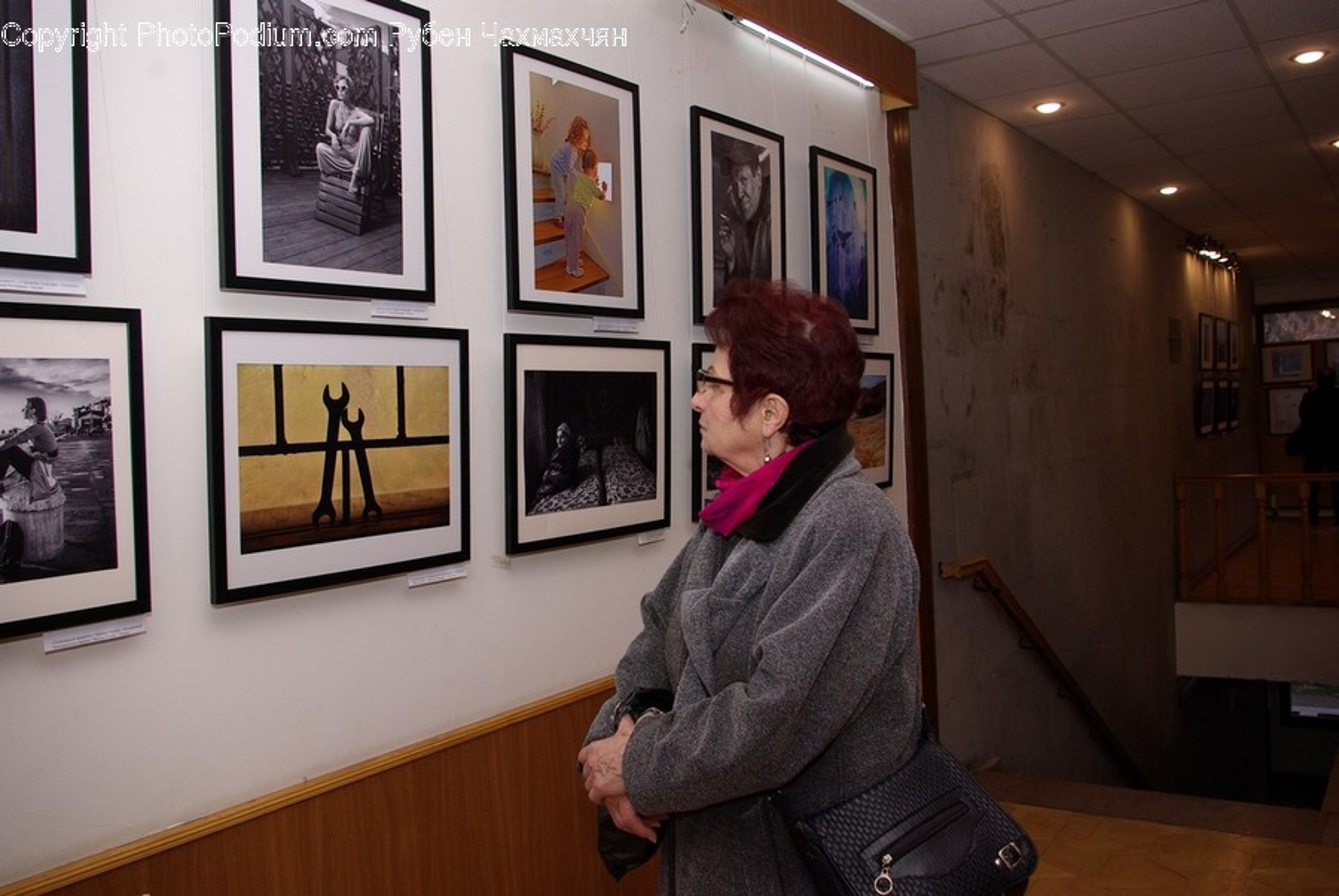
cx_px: 670
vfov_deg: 43.7
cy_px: 448
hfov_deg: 61.9
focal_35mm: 30
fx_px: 1117
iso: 250
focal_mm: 20
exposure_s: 1/125
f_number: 7.1
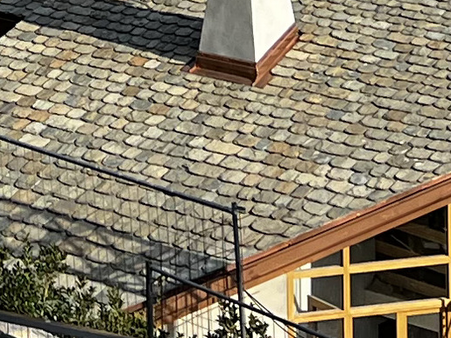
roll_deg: +0.9
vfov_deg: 6.7
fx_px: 2631
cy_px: -654
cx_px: -296
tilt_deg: -0.6
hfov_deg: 9.4
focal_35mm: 202
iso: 50
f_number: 1.5
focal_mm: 5.7
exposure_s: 1/3571
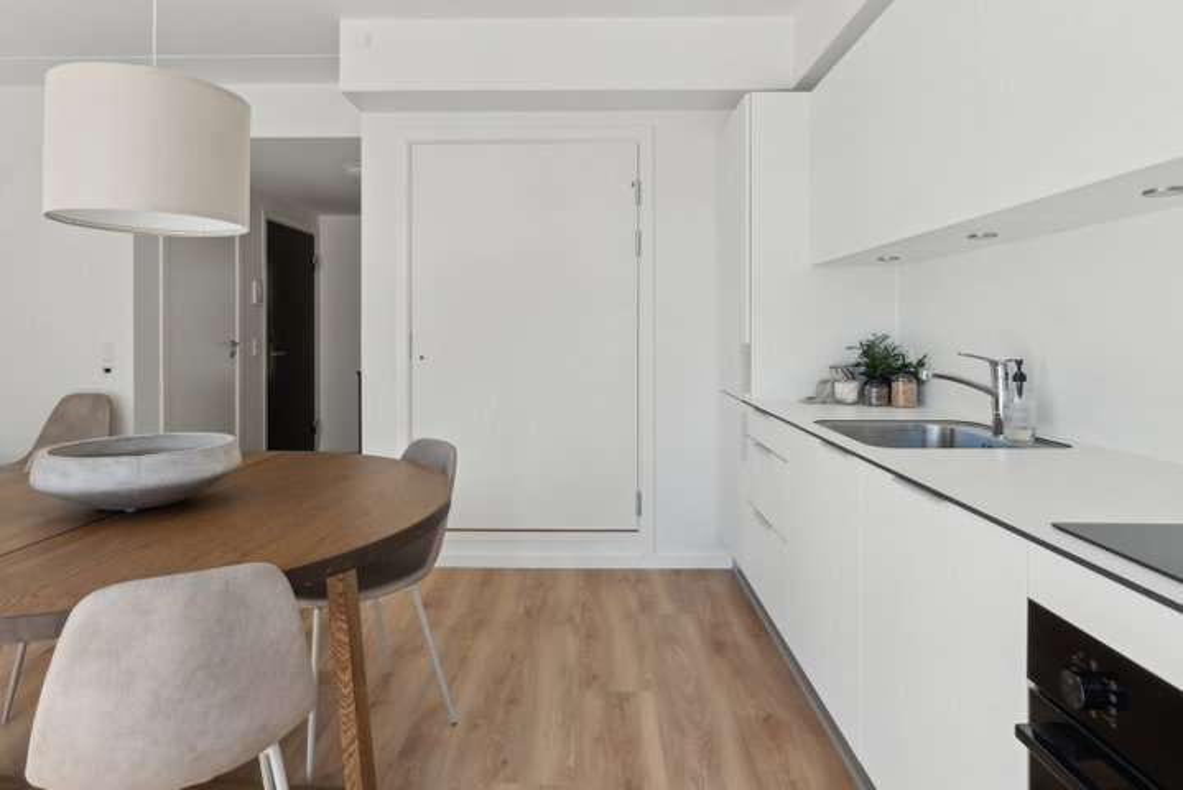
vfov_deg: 57.8
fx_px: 715
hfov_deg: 79.2
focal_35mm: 22
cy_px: 395
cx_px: 592
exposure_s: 1/100
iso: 200
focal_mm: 14.5
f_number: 8
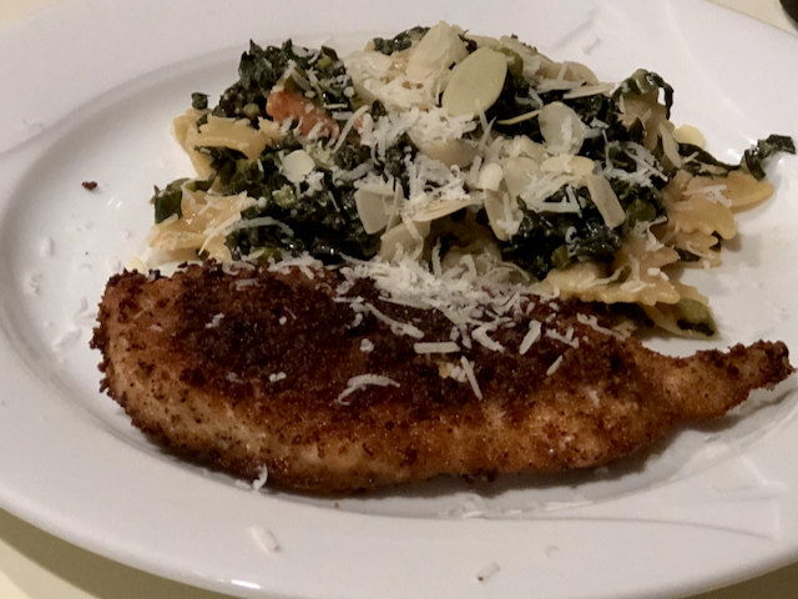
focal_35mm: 57
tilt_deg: -37.1
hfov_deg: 33.8
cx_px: 399
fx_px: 1314
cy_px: 300
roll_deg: -3.9
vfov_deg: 25.7
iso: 400
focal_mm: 6.6
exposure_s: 1/33
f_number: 2.8
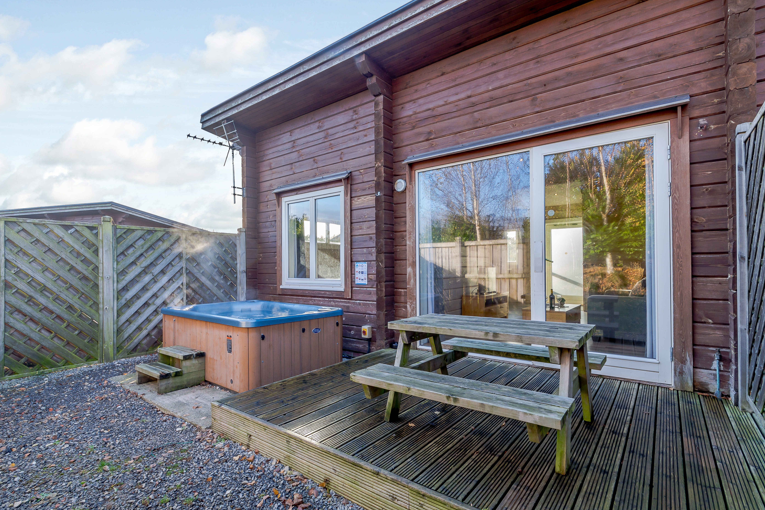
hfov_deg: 96.6
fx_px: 340
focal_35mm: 16
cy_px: 247
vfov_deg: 73.7
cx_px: 405
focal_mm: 10
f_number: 7.1
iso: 100
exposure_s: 1/20
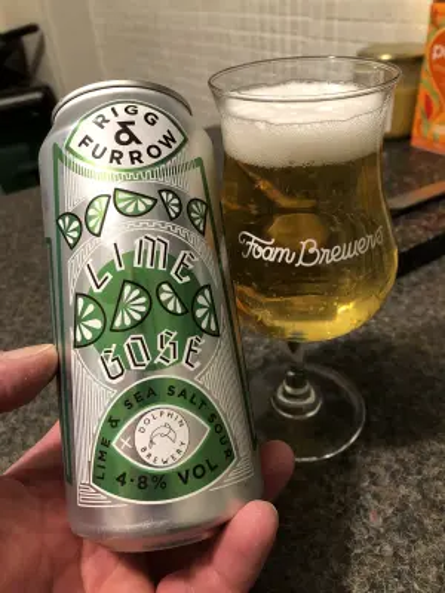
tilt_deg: -33.4
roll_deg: +4.6
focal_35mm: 28
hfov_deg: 49.7
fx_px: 480
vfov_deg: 63.4
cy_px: 296
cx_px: 222
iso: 100
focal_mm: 3.99
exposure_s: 1/15
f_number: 1.8
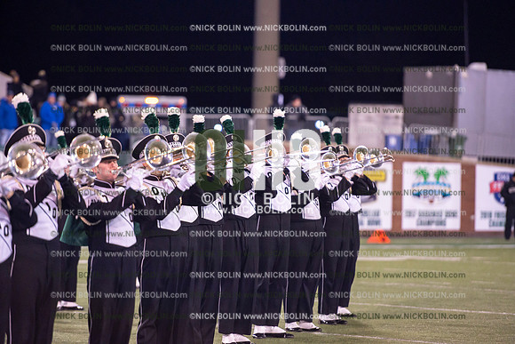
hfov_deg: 10.3
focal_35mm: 200
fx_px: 2862
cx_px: 258
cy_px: 172
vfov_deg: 6.9
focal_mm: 200
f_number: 2.8
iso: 2500
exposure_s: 1/1250
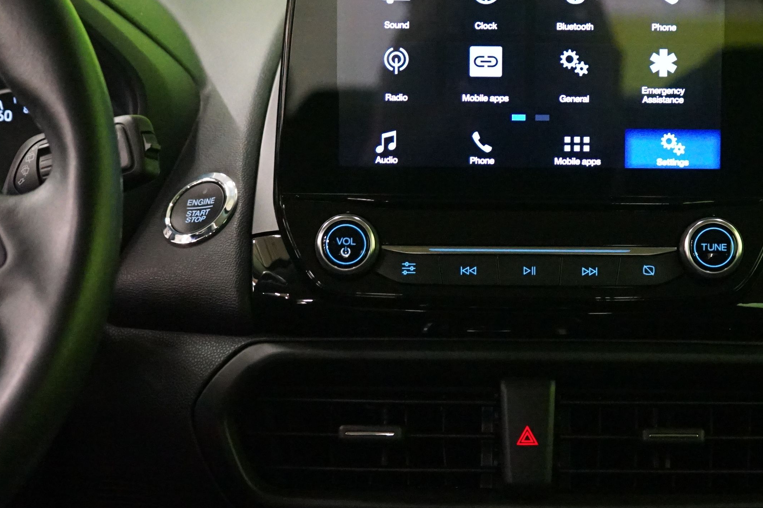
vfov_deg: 13.0
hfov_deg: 19.4
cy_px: 233
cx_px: 517
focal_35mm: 105
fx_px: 2225
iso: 6400
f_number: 5
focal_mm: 57
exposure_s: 1/20
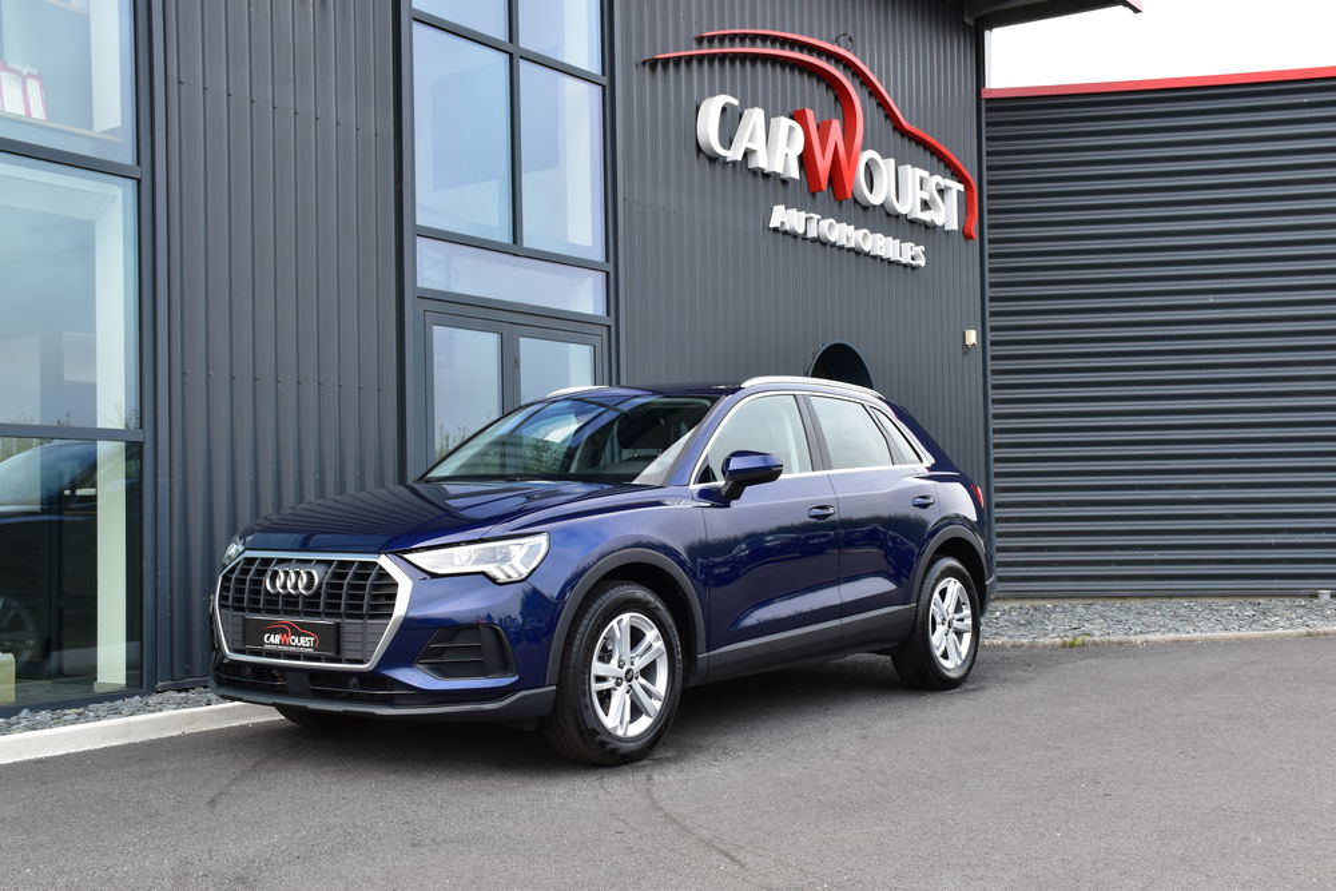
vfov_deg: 33.0
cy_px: 446
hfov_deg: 47.9
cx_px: 668
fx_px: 1503
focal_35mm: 40
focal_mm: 27
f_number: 8
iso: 400
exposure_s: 1/80
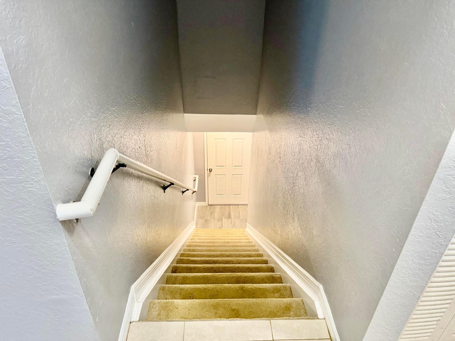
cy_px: 170
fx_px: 315
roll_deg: -1.0
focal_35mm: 24
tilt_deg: -32.8
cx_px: 228
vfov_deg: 56.8
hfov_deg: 71.6
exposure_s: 1/60
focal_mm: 6.76
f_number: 1.78
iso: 500
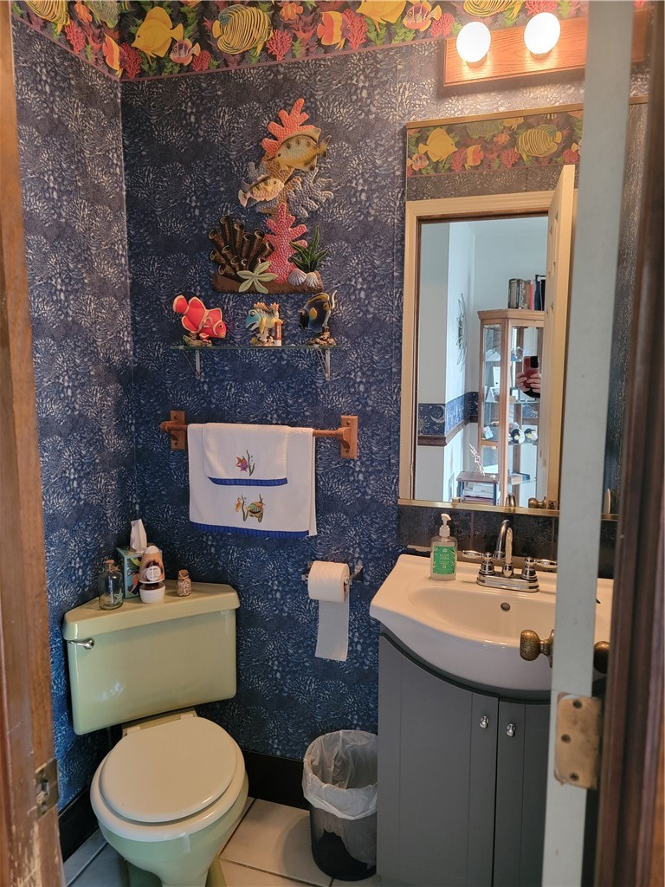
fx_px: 615
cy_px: 444
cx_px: 332
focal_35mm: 24
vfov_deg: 71.6
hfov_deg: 56.8
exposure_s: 1/40
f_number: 1.8
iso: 500
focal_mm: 6.7
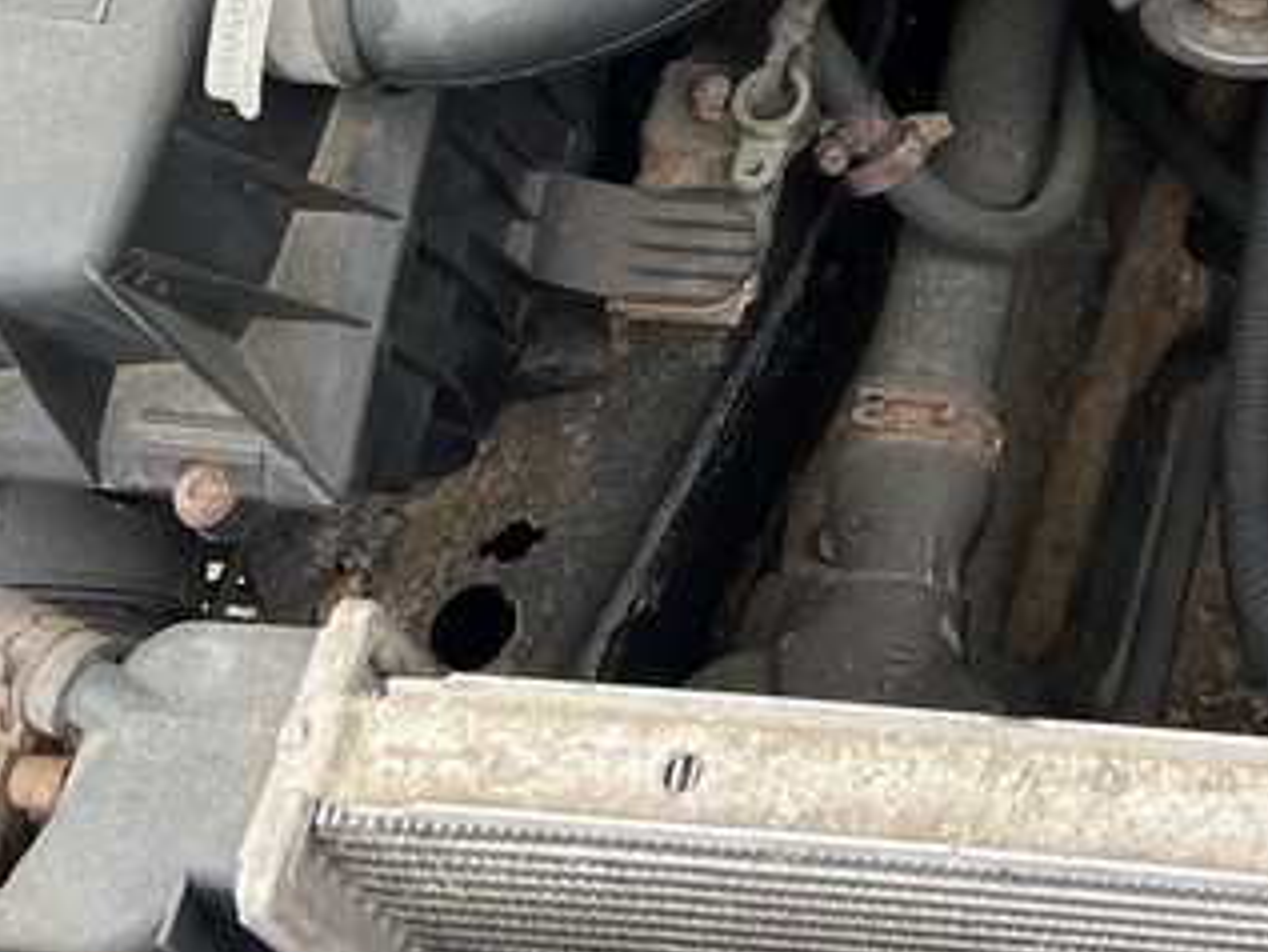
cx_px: 1460
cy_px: -520
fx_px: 3078
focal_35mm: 84
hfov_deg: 21.8
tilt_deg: -49.3
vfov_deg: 16.0
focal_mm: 5.7
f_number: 1.5
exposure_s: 1/121
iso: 50
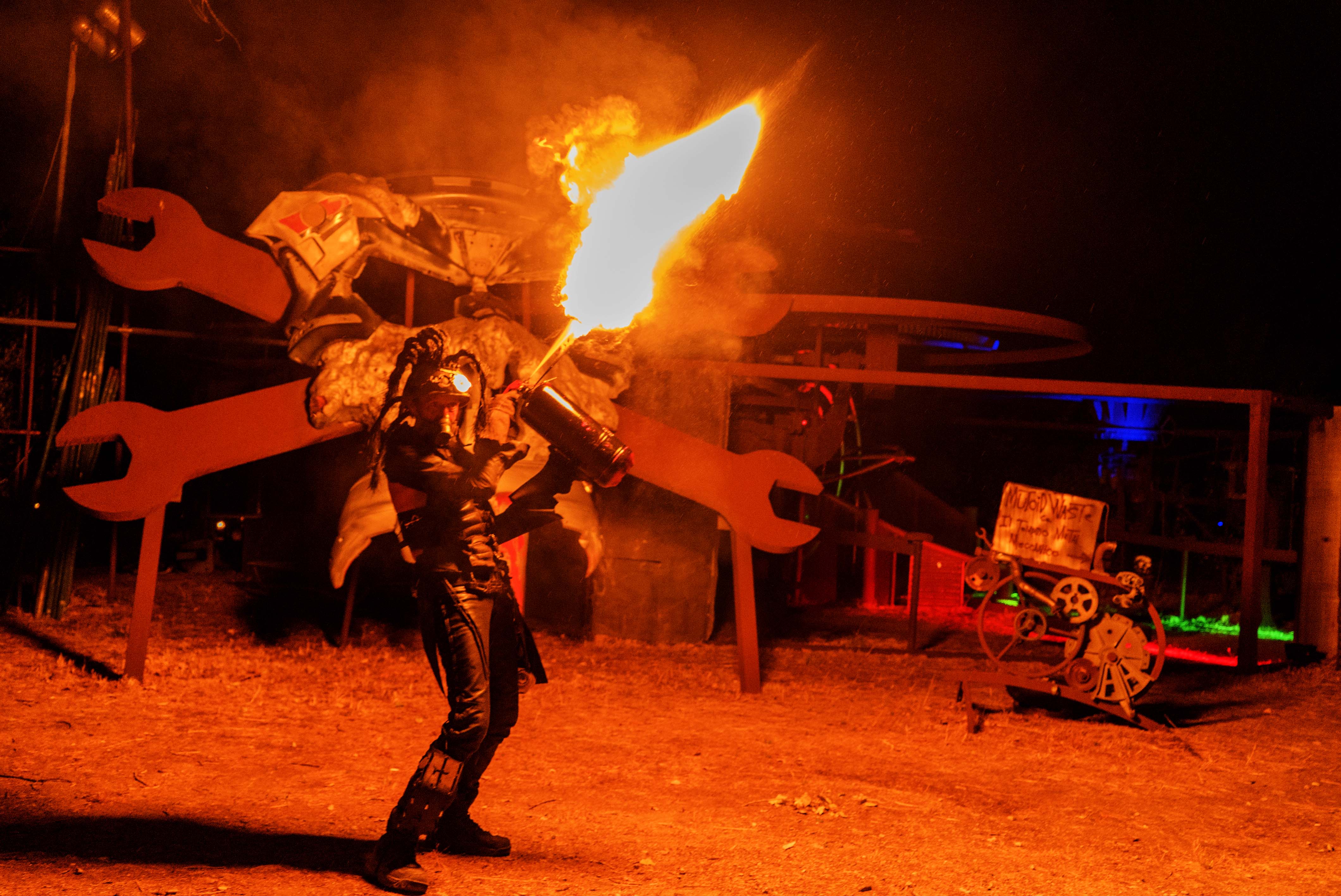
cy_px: 448
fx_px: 1342
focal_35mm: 36
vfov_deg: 36.9
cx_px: 670
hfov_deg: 53.1
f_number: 4
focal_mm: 36
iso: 6400
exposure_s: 1/160
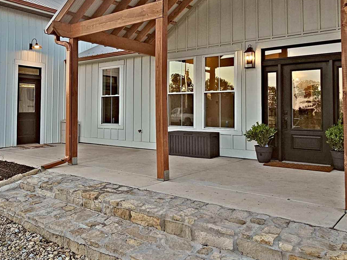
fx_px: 311
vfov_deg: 45.1
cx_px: 135
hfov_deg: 57.8
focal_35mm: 31
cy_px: 100
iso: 50
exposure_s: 1/120
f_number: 2.2
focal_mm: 2.2
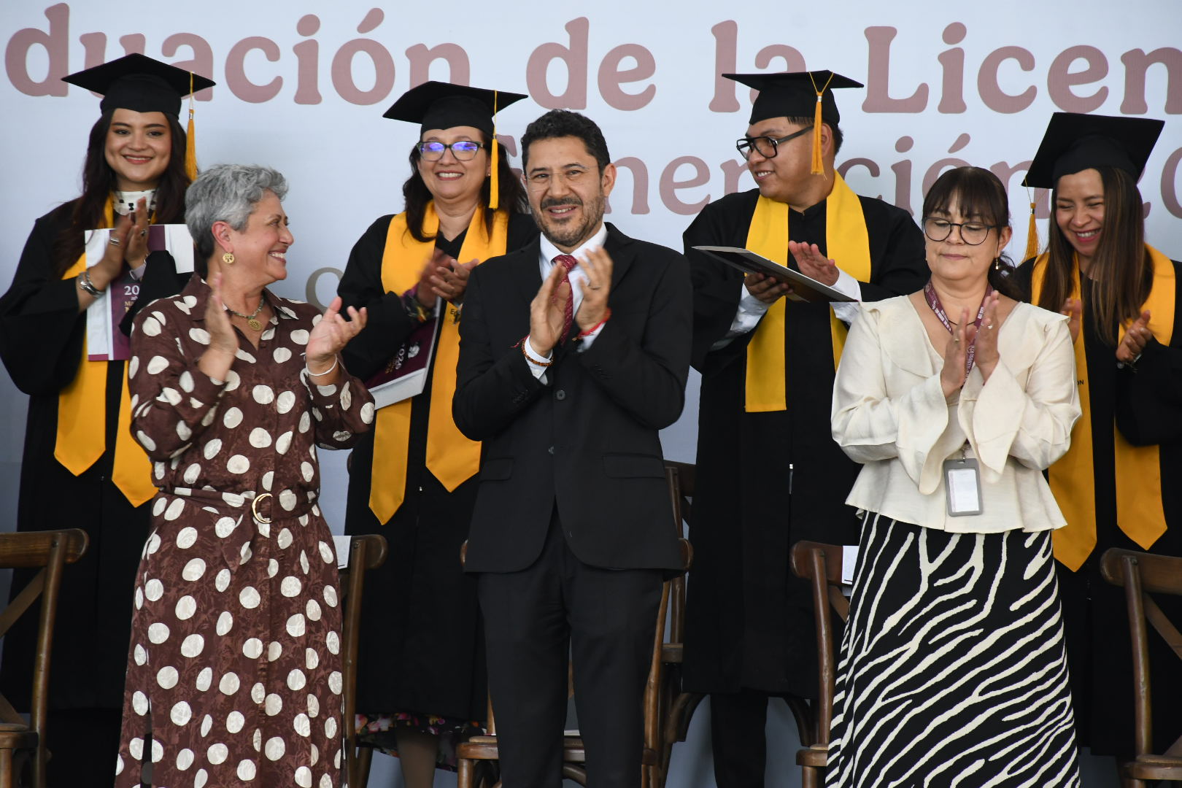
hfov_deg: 14.4
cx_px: 591
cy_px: 394
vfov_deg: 9.7
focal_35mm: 142
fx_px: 4662
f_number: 8
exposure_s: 1/125
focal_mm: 95
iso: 1000
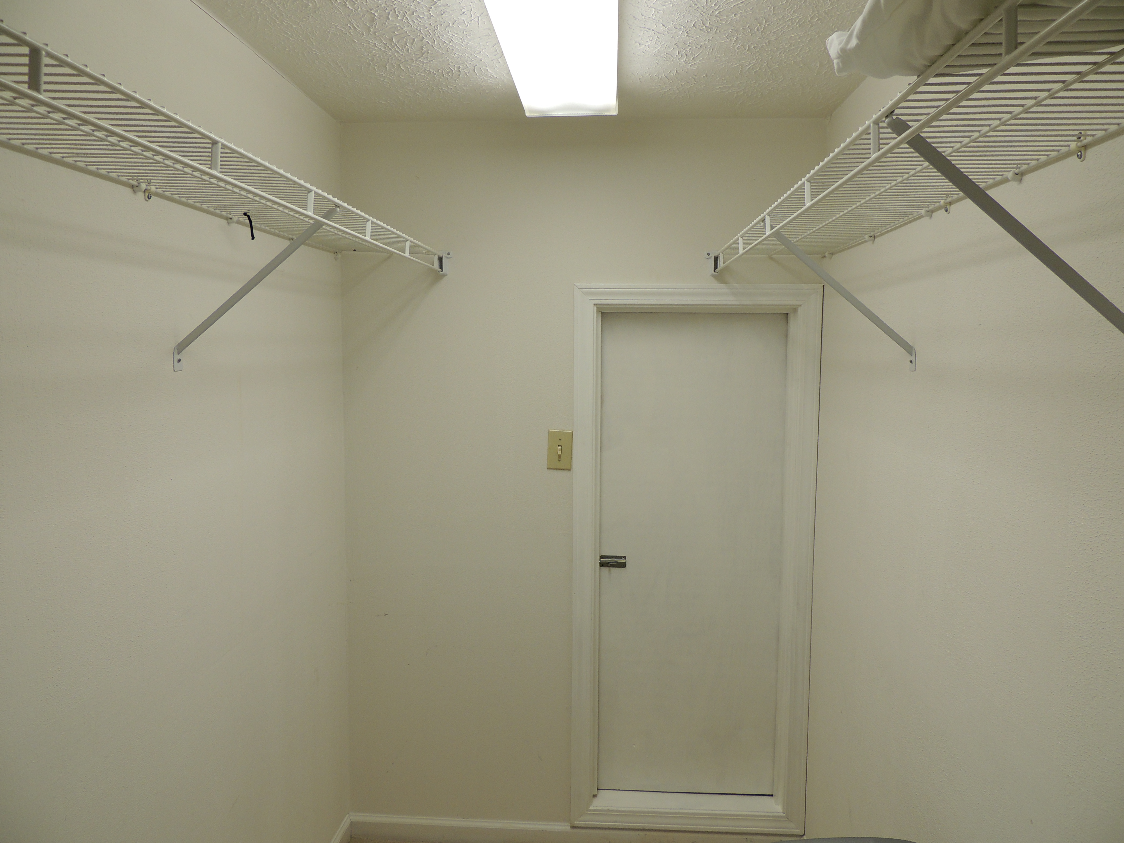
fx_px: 779
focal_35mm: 24
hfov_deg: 71.6
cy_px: 422
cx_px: 562
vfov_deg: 56.8
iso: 100
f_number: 3
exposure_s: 1/60
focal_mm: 4.3
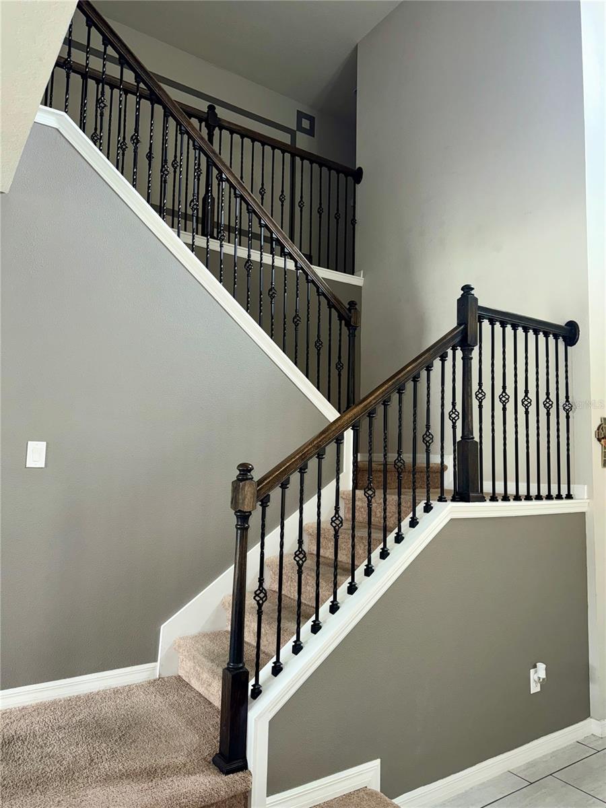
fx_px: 560
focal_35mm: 24
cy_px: 404
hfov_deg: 56.8
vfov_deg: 71.6
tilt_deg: +5.1
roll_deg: -0.8
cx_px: 303
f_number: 1.78
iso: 100
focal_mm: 6.76
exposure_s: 1/19
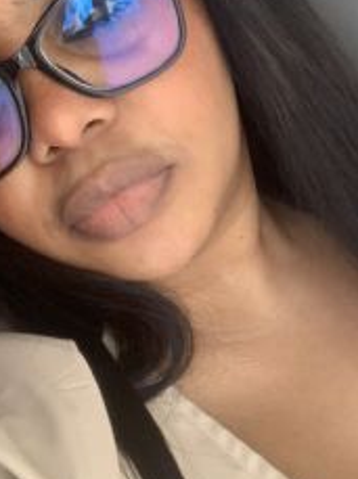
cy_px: 197
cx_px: 262
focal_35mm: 84
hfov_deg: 17.4
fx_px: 1162
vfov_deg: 23.3
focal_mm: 2.87
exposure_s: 1/60
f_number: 2.2
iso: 160
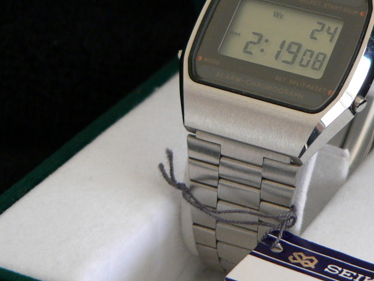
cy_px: 76
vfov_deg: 11.5
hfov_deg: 15.2
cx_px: 310
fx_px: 1393
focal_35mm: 129
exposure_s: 1/30
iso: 200
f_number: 2.8
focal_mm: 12.7
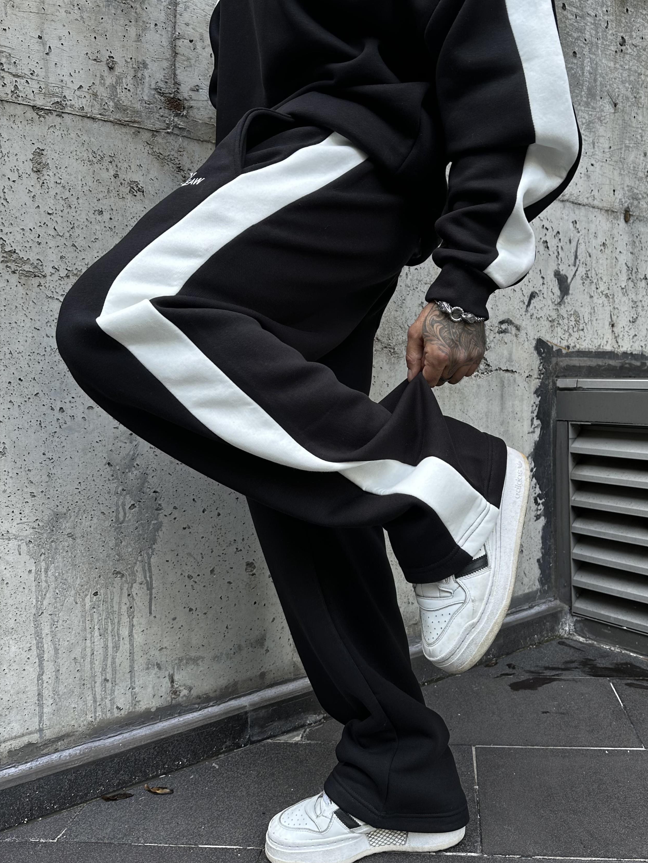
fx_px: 724
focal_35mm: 29
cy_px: 396
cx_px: 389
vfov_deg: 61.6
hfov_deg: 47.9
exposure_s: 1/121
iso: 100
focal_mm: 6.86
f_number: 1.78
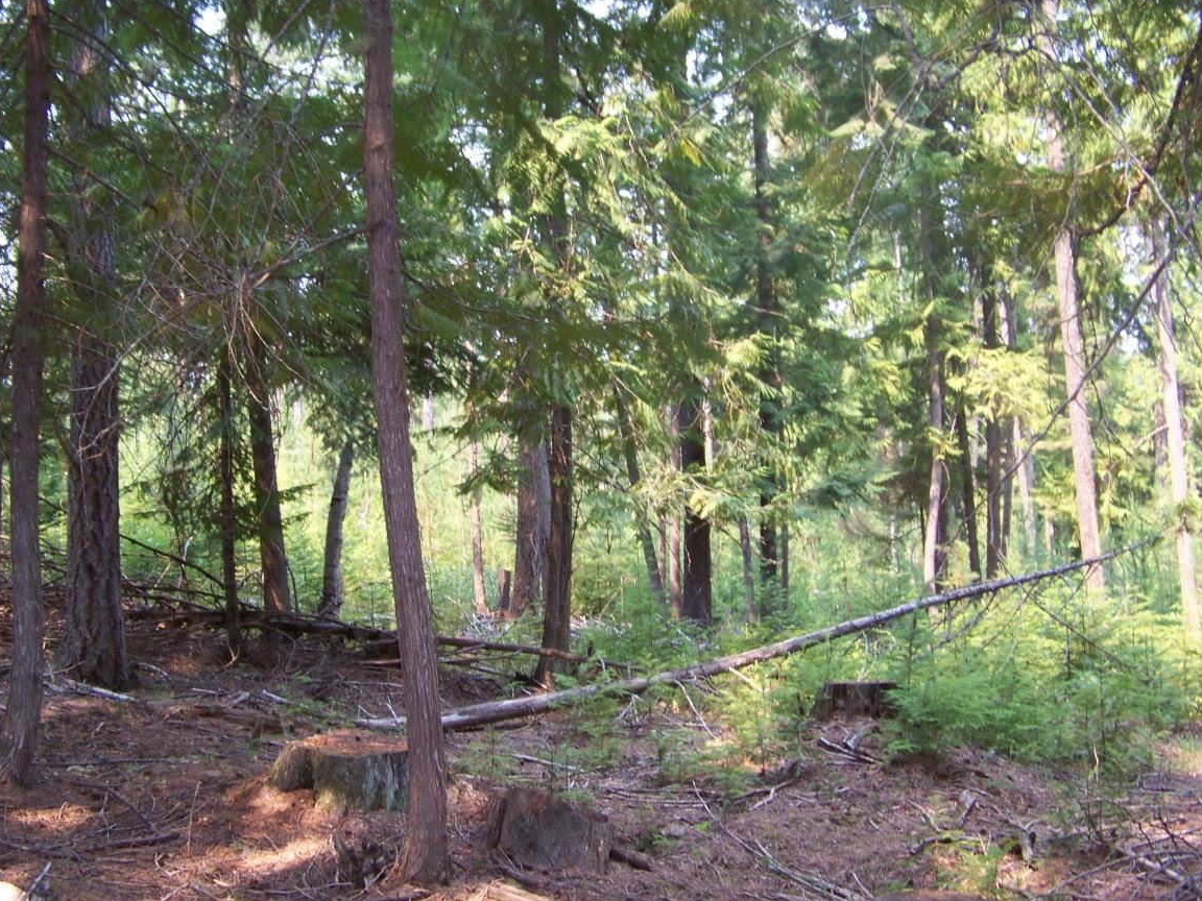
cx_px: 571
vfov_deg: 36.0
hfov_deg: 46.8
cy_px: 471
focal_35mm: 40
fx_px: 1389
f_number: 2.8
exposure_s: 1/80
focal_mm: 5.85
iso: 64
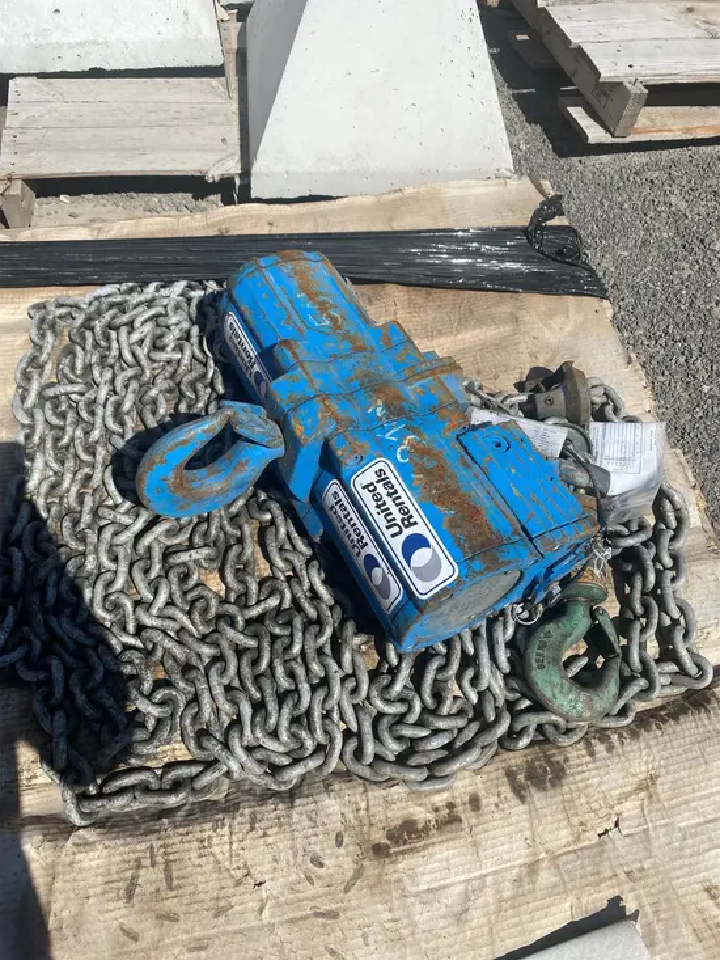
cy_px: 480
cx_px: 360
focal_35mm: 26
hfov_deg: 53.1
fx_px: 721
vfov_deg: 67.3
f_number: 1.8
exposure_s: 1/4274
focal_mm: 4.25
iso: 32
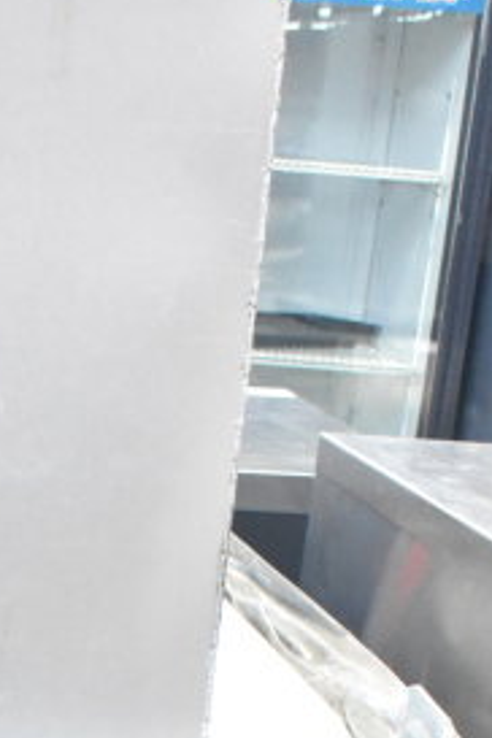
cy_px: 915
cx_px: -257
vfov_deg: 18.2
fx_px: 2166
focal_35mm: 106
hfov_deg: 12.3
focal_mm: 21
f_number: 7.1
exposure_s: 1/200
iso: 6400
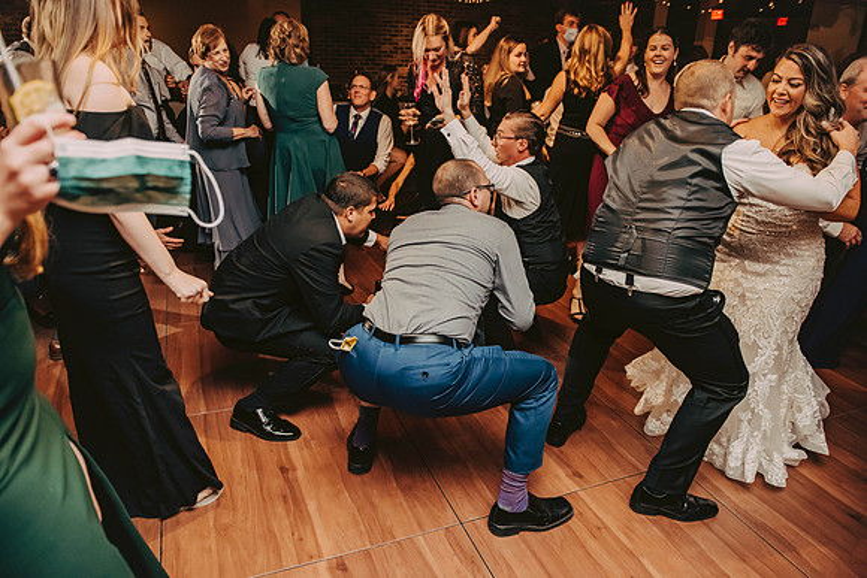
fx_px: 578
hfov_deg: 73.7
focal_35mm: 24
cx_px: 434
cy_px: 289
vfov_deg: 53.2
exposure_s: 1/200
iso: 2000
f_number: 3.2
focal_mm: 24
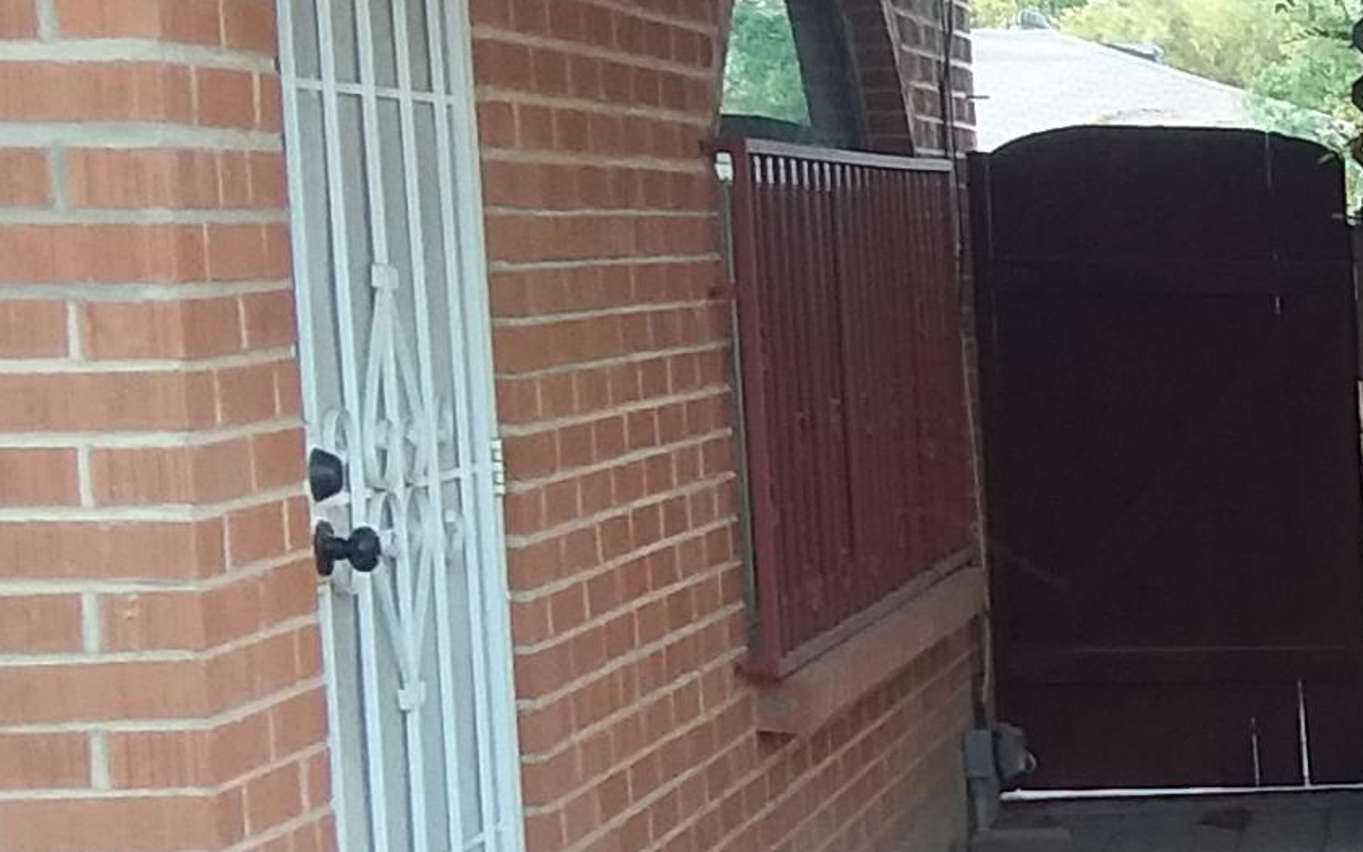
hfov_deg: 17.1
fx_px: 3788
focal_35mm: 102
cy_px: 646
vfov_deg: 12.8
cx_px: 2375
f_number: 1.9
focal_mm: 2.91
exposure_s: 1/30
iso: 50
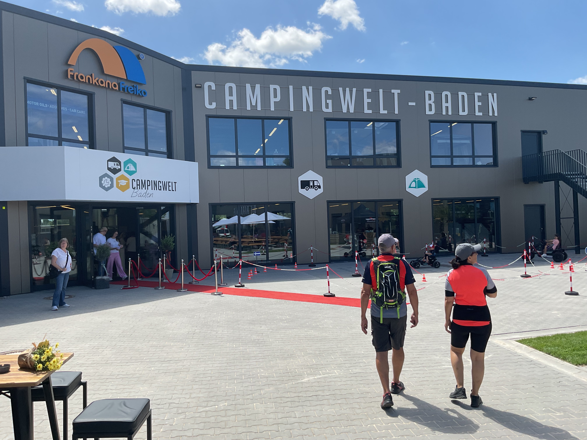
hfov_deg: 61.7
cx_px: 294
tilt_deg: +0.4
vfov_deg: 48.2
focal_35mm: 29
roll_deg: +1.4
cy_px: 220
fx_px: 492
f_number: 1.8
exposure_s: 1/1534
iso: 16
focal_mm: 3
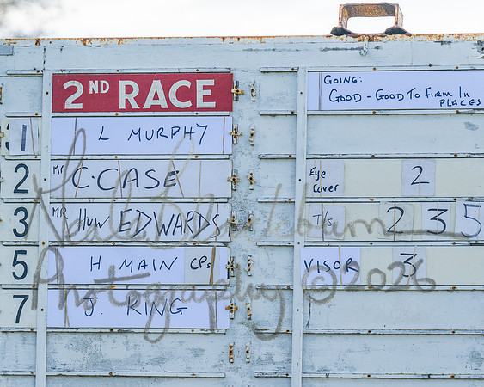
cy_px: 194
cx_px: 211
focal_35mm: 244
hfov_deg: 7.9
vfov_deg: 6.3
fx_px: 3501
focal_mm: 145
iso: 400
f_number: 4
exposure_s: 1/2500
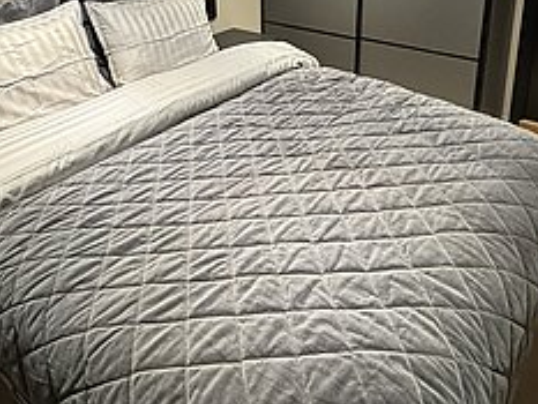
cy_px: 23
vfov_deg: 40.1
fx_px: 498
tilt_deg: -13.1
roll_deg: +2.9
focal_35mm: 32
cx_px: 223
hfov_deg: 56.5
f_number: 2.2
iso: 400
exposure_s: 1/50
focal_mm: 2.22
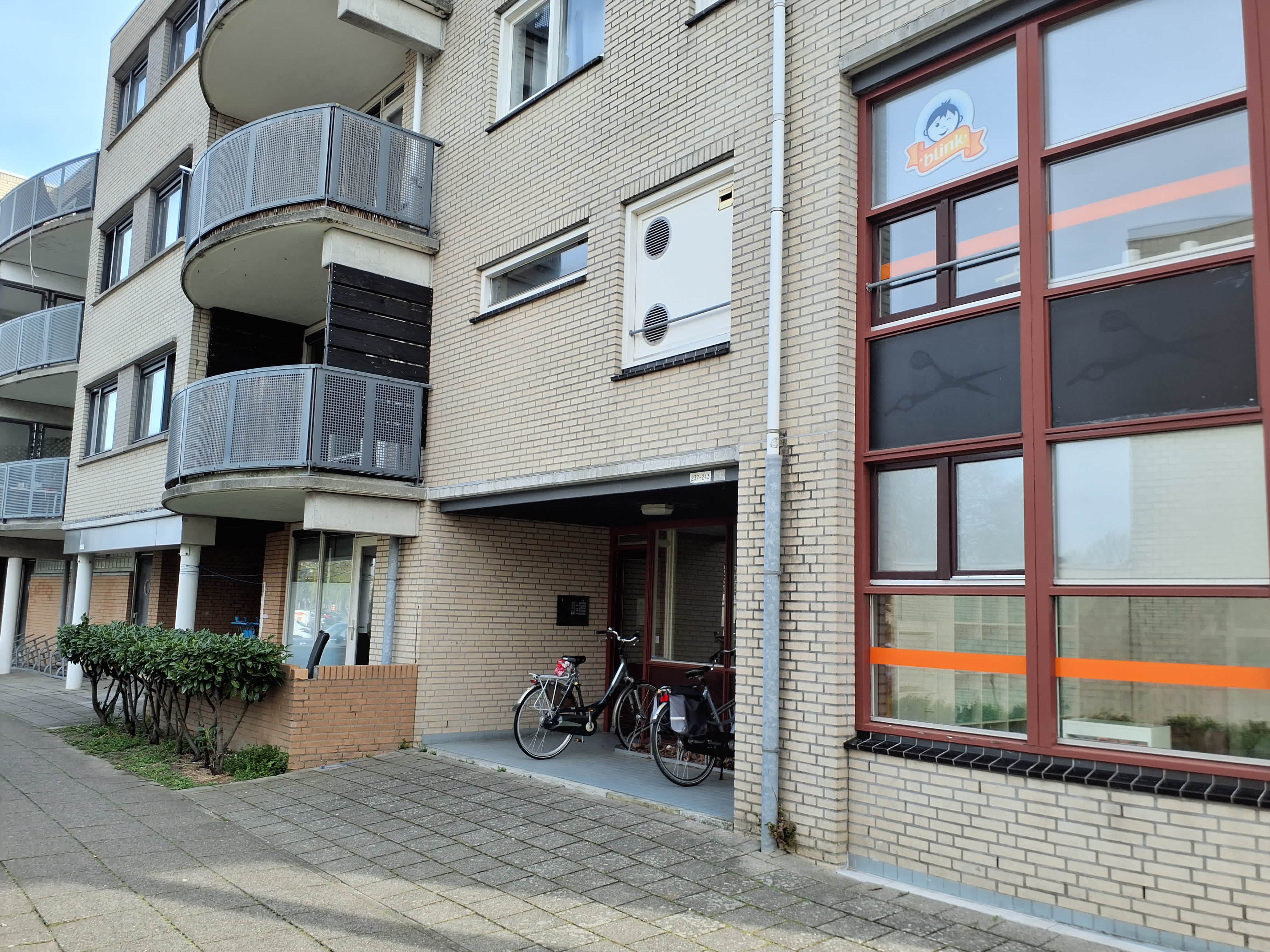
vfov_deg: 51.4
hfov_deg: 65.3
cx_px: 635
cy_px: 476
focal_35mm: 27
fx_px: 991
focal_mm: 3.6
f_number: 1.9
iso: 40
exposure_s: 1/432
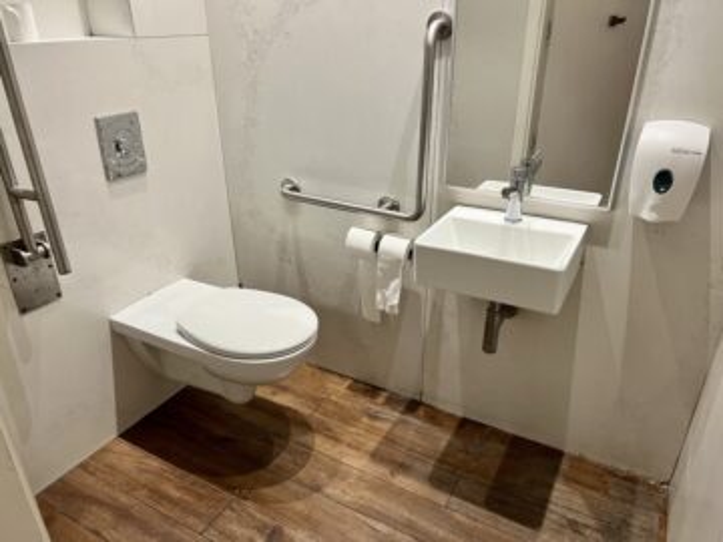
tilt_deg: -26.0
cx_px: 362
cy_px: 271
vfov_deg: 53.1
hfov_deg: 67.3
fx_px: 543
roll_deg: +0.0
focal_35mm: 26
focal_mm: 5.7
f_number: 1.5
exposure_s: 1/98
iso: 125
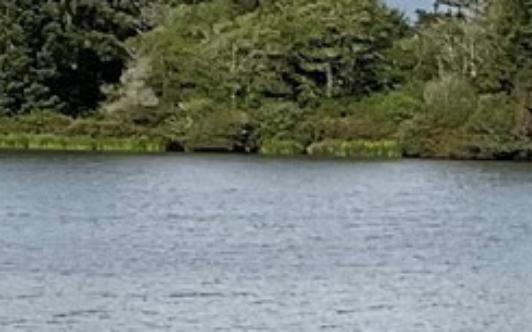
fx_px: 2914
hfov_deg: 10.2
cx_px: 680
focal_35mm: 201
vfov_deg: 6.4
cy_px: 603
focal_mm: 3
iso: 16
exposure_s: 1/2538
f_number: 1.8
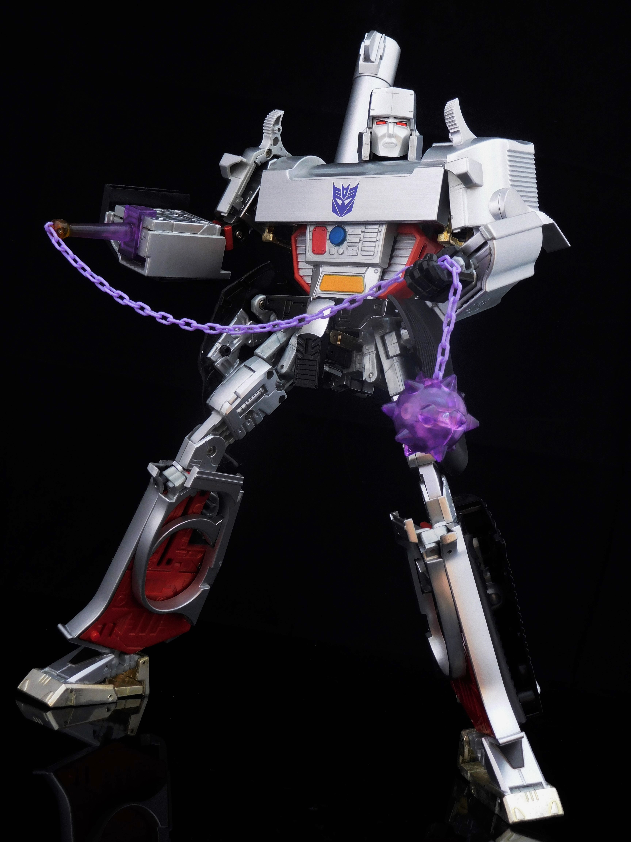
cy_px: 421
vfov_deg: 38.2
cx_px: 316
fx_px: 1215
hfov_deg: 29.1
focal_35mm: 50
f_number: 4.1
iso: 200
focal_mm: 8.9
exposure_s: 1/2
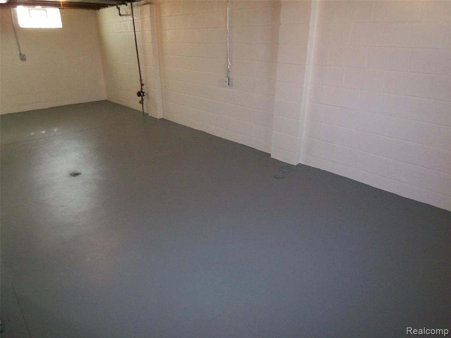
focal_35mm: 23
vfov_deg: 58.9
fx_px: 300
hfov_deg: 73.9
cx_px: 226
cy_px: 169
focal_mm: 3.8
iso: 200
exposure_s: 1/30
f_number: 2.8
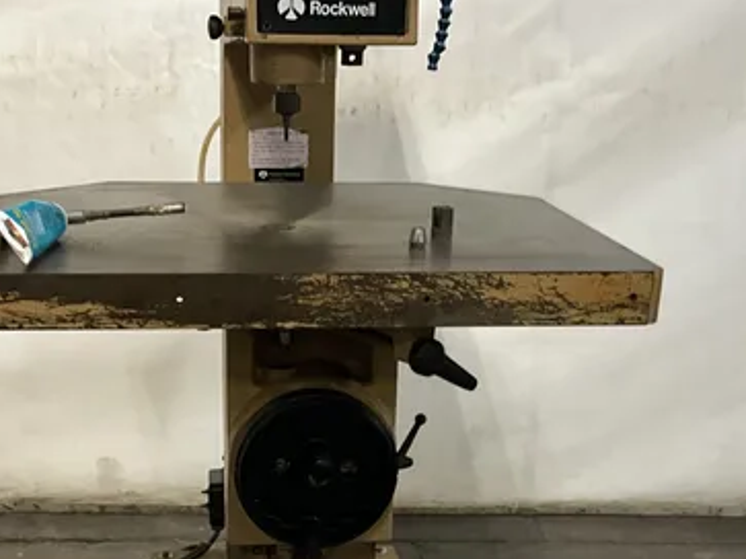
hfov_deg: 32.1
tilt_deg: -16.3
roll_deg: -0.3
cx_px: 310
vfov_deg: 24.3
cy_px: 377
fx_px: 1293
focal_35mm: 60
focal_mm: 3
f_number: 1.8
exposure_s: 1/53
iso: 320
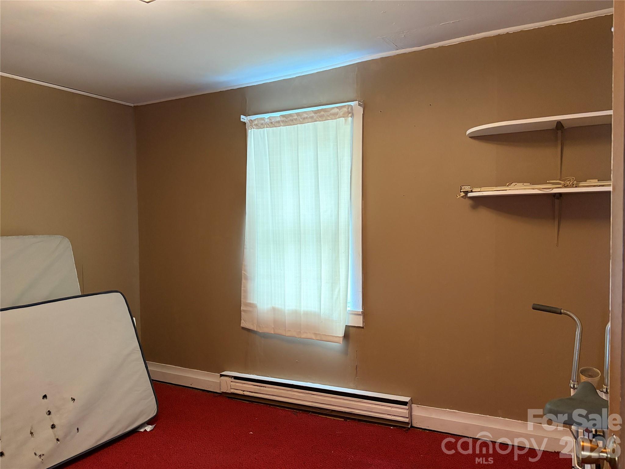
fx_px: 469
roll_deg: +1.7
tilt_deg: -2.4
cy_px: 234
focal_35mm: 26
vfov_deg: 53.1
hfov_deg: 67.3
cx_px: 312
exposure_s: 1/60
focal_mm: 5.96
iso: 320
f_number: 1.6
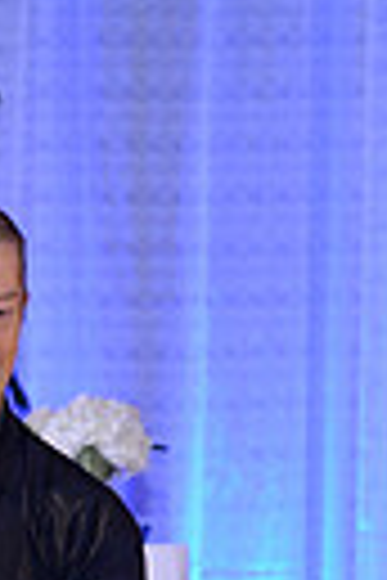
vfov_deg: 2.9
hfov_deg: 1.9
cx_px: -142
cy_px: 899
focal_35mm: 720
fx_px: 11609
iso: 1250
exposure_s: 1/250
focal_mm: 160
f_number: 5.6
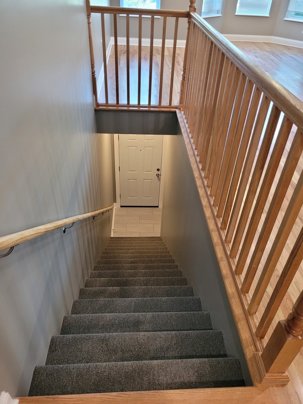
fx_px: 303
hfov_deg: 53.1
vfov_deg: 67.3
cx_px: 152
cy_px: 202
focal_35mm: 26
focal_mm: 5.4
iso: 200
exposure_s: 1/40
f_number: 1.8
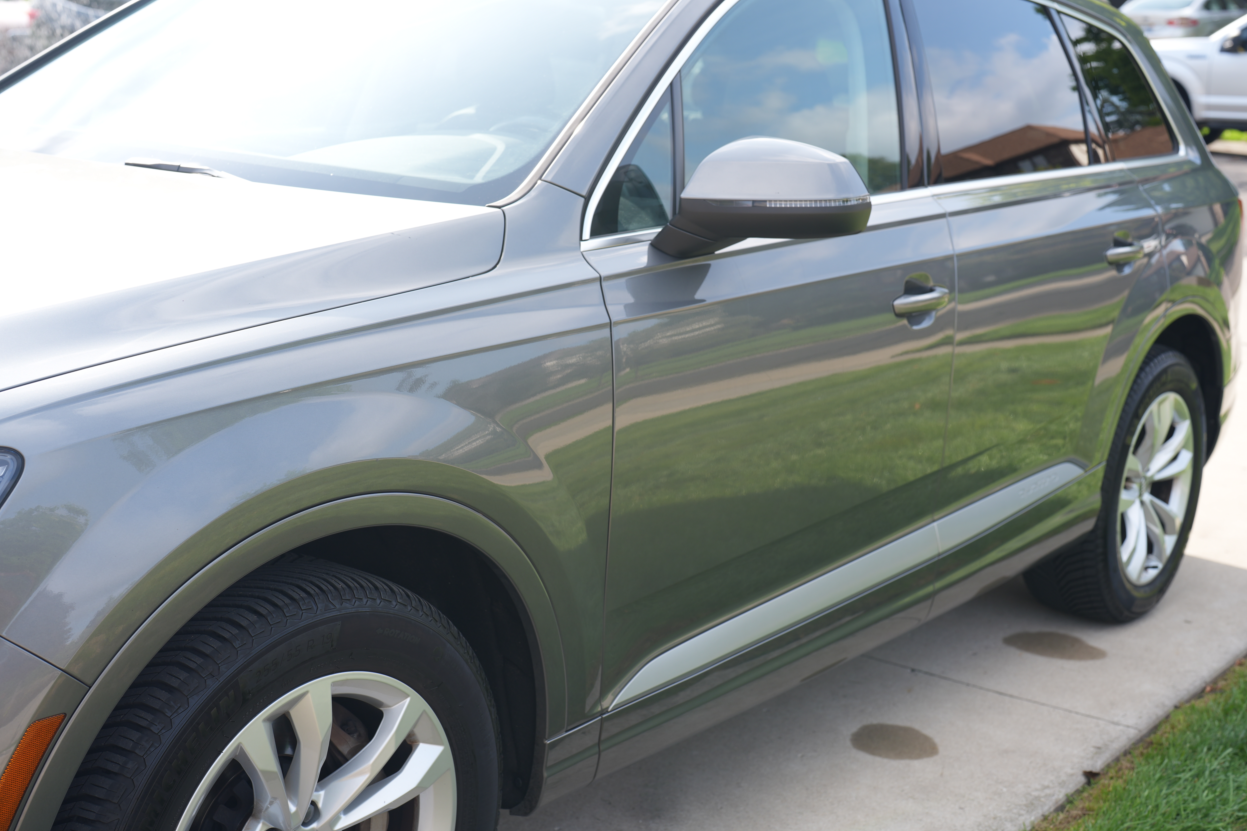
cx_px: 624
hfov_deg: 38.9
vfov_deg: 26.5
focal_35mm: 51
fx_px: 1766
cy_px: 409
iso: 100
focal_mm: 50
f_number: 4.5
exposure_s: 1/160
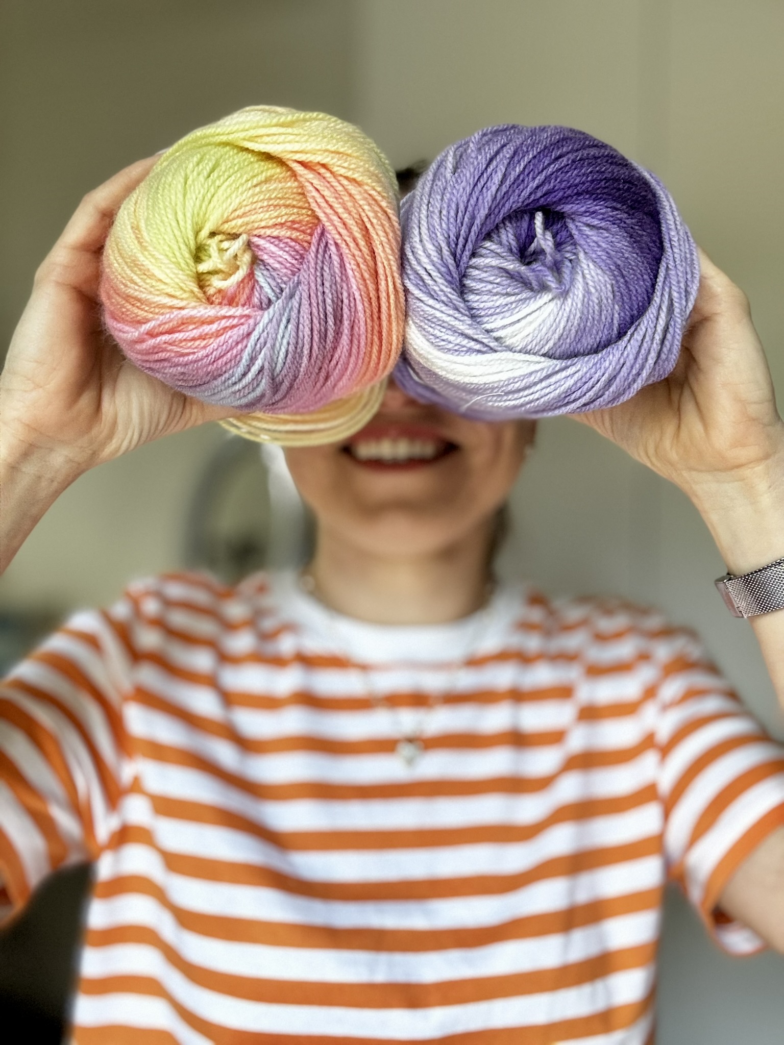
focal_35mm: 30
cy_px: 522
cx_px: 392
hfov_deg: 46.8
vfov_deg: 60.0
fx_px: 906
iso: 200
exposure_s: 1/60
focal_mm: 2.69
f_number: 1.9
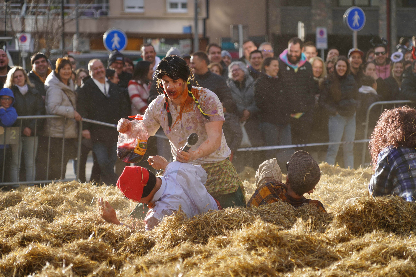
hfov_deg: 10.6
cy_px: 138
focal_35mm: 194
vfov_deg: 7.1
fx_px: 2242
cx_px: 208
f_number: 6.3
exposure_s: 1/200
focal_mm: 194
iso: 200
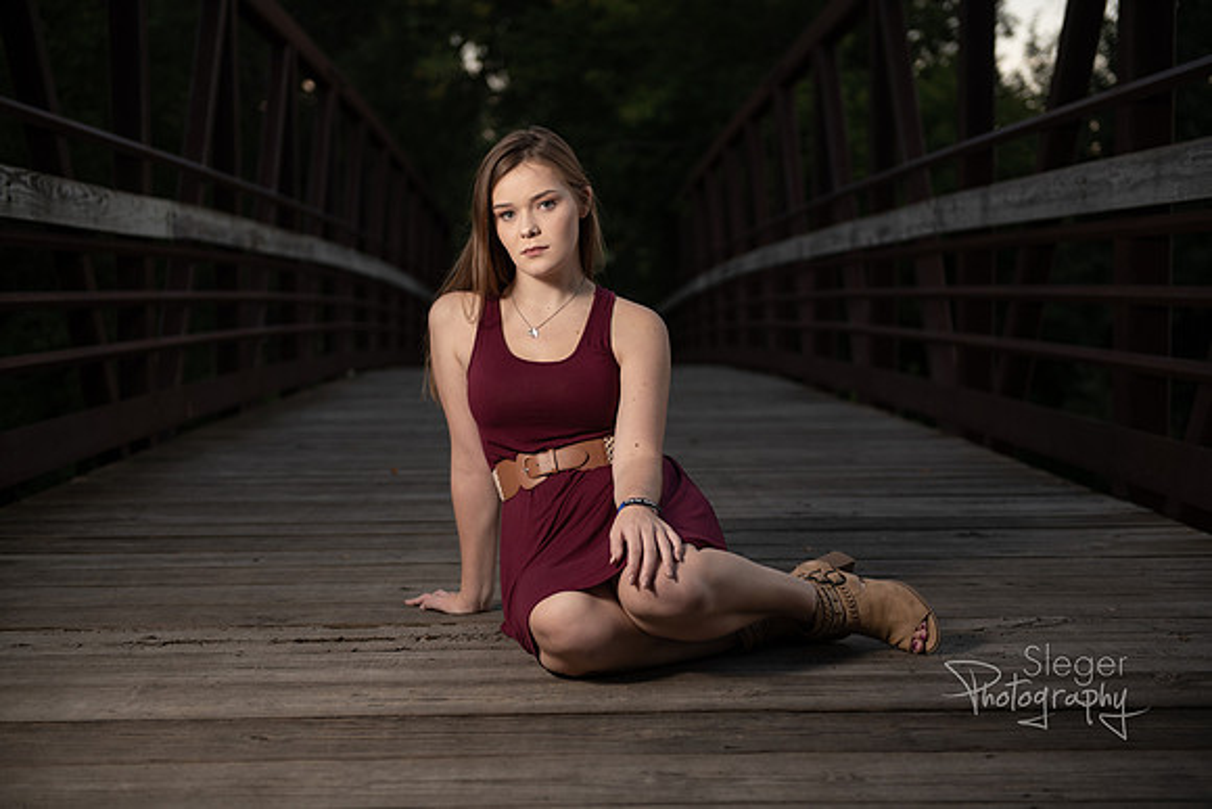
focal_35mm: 58
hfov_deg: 34.5
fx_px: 1953
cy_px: 404
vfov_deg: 23.4
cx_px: 606
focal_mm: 58
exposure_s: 1/80
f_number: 2.8
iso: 100
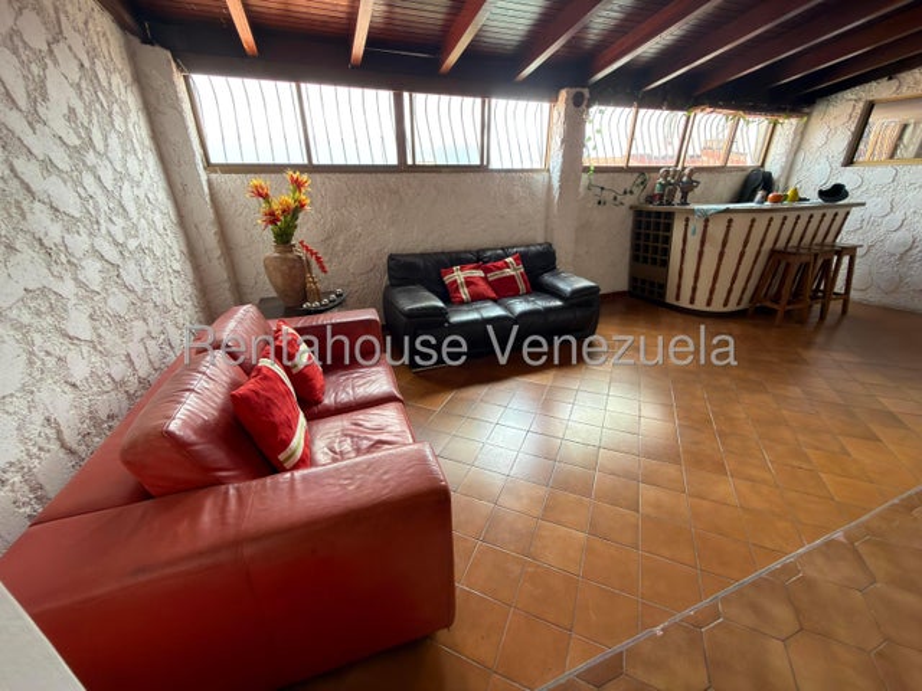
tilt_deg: -23.5
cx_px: 461
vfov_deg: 85.7
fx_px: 373
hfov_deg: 102.1
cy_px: 346
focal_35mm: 14
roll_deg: +0.4
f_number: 2.2
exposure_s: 1/40
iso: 50
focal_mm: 2.22
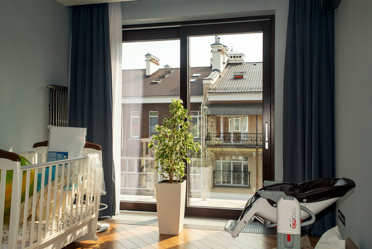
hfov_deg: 54.4
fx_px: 362
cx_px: 186
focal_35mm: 35
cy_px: 124
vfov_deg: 37.9
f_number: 10
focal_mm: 35
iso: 400
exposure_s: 1/125
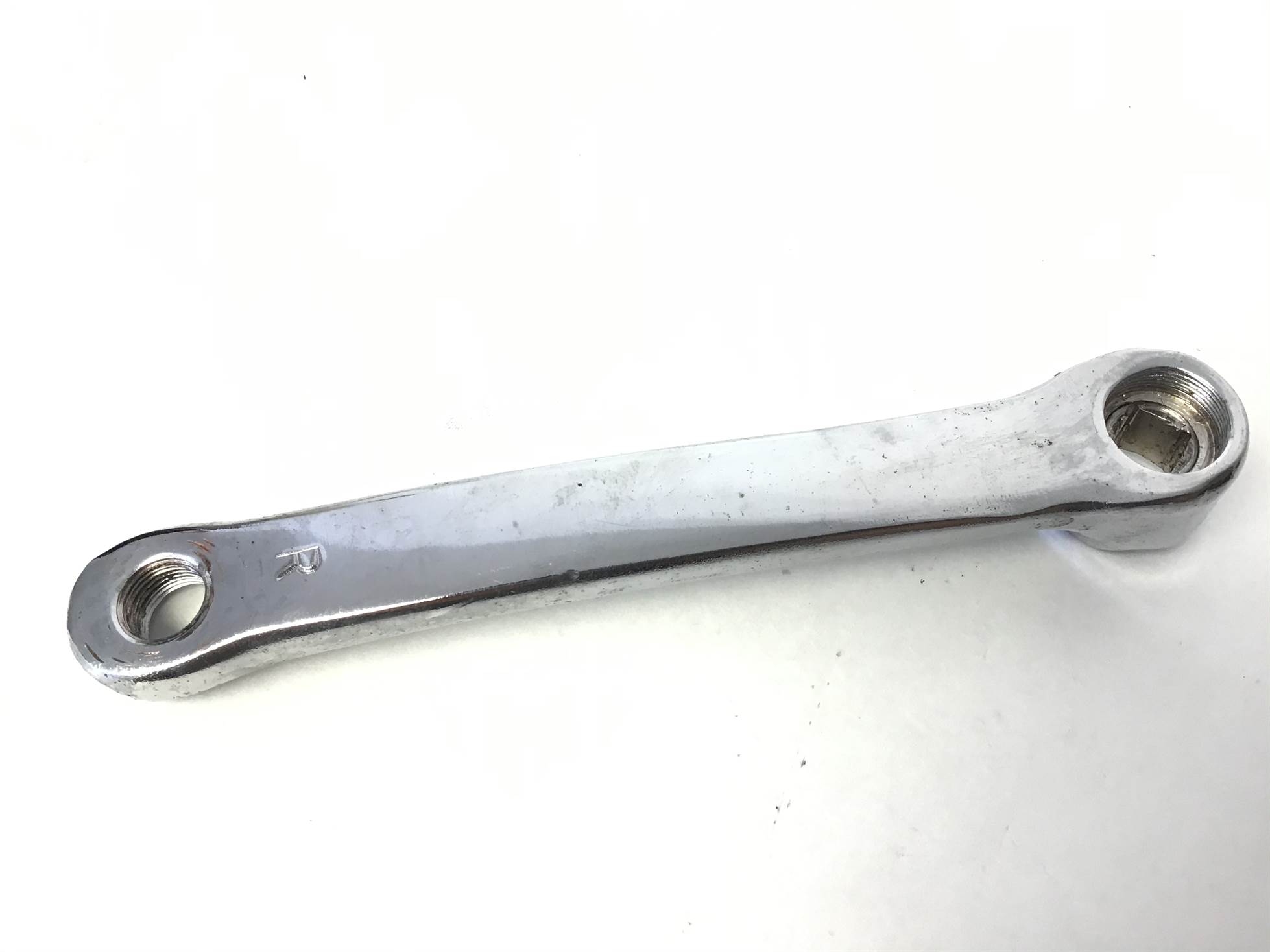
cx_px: 635
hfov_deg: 58.4
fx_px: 1137
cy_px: 476
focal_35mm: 31
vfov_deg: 45.4
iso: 25
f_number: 2.4
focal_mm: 3.3
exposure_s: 1/30
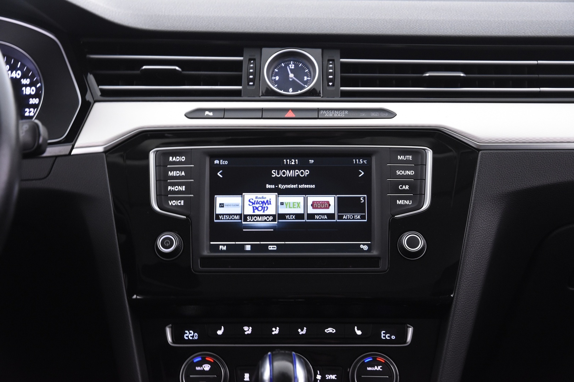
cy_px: 191
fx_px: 1052
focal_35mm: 66
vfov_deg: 20.6
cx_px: 287
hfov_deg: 30.5
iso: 2000
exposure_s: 1/15
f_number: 5
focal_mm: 44
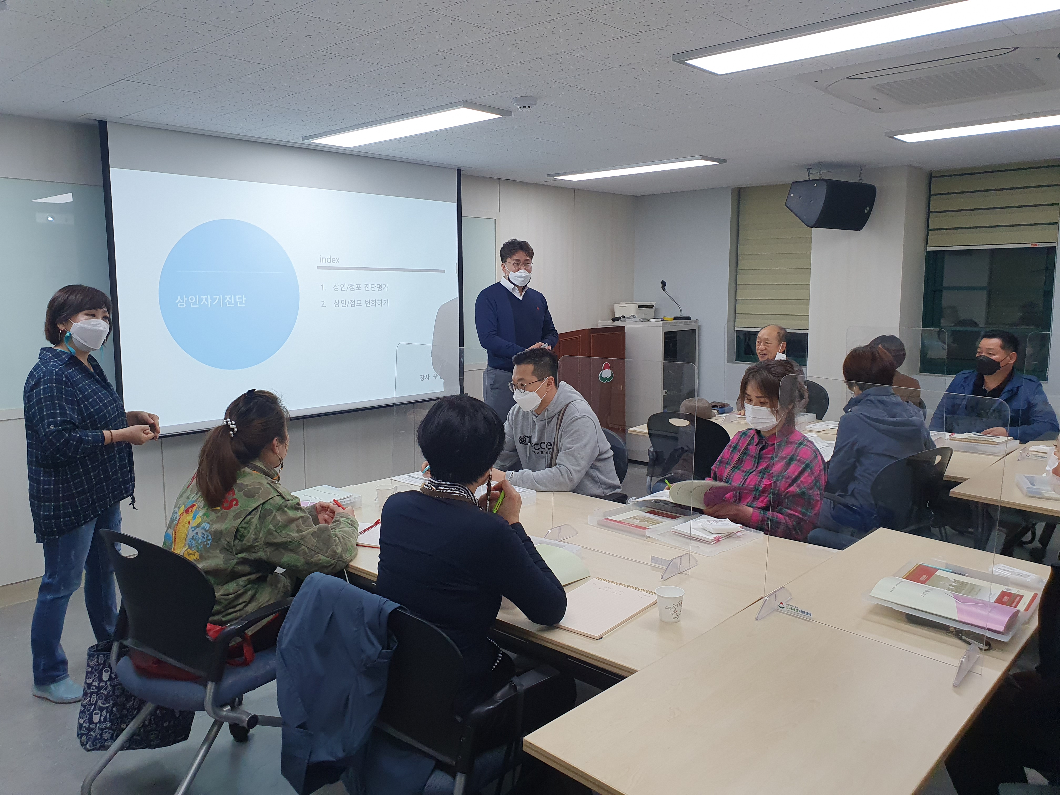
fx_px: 796
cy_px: 398
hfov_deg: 67.3
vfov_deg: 53.1
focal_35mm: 26
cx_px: 530
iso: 100
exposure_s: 1/120
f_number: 2.4
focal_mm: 4.32
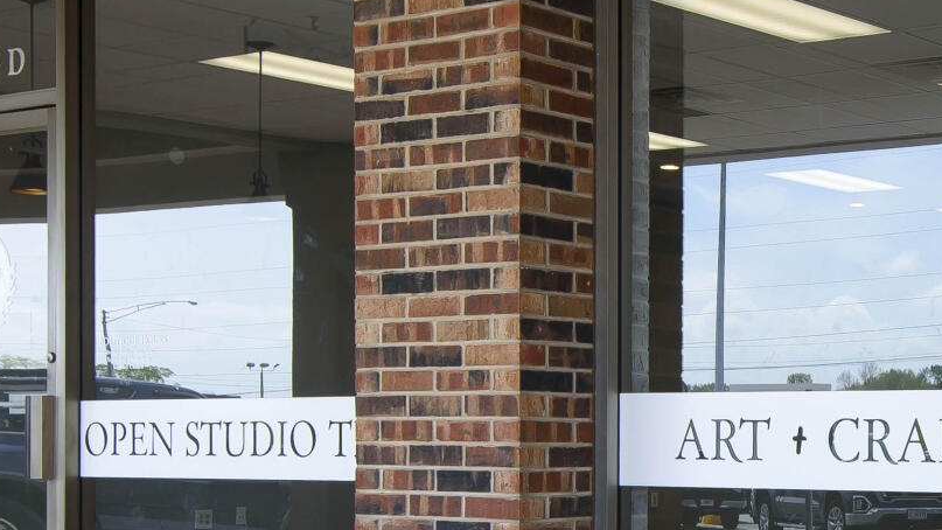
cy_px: 504
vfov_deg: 16.1
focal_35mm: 74
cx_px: 988
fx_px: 1848
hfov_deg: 26.7
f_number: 6.7
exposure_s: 1/90
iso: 100
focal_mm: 19
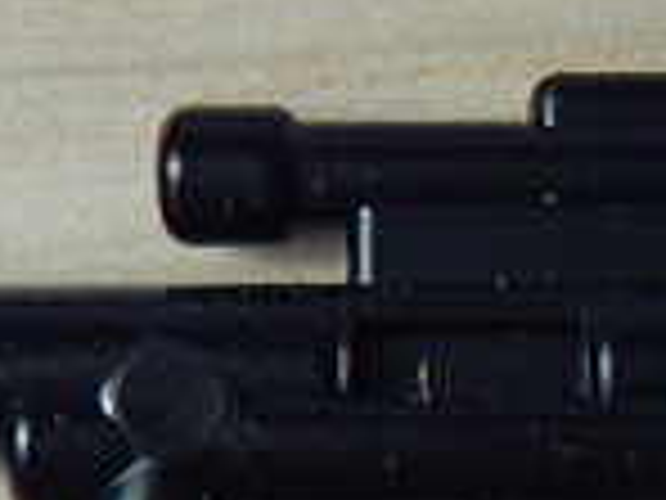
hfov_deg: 14.6
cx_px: 562
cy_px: 414
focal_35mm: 134
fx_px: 2578
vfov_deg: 11.0
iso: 100
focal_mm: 8.13
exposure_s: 1/54
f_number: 2.7
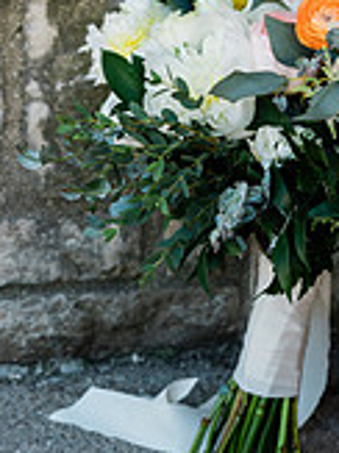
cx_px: 293
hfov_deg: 10.3
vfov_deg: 13.7
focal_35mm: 143
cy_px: 42
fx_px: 1870
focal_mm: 54
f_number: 4
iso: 250
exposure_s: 1/250
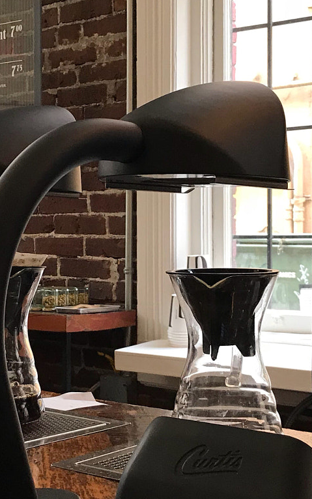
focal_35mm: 62
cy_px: 257
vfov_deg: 33.0
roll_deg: +3.1
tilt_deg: -0.2
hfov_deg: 20.9
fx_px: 843
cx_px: 122
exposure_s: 1/30
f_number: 1.8
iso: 25
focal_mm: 3.99
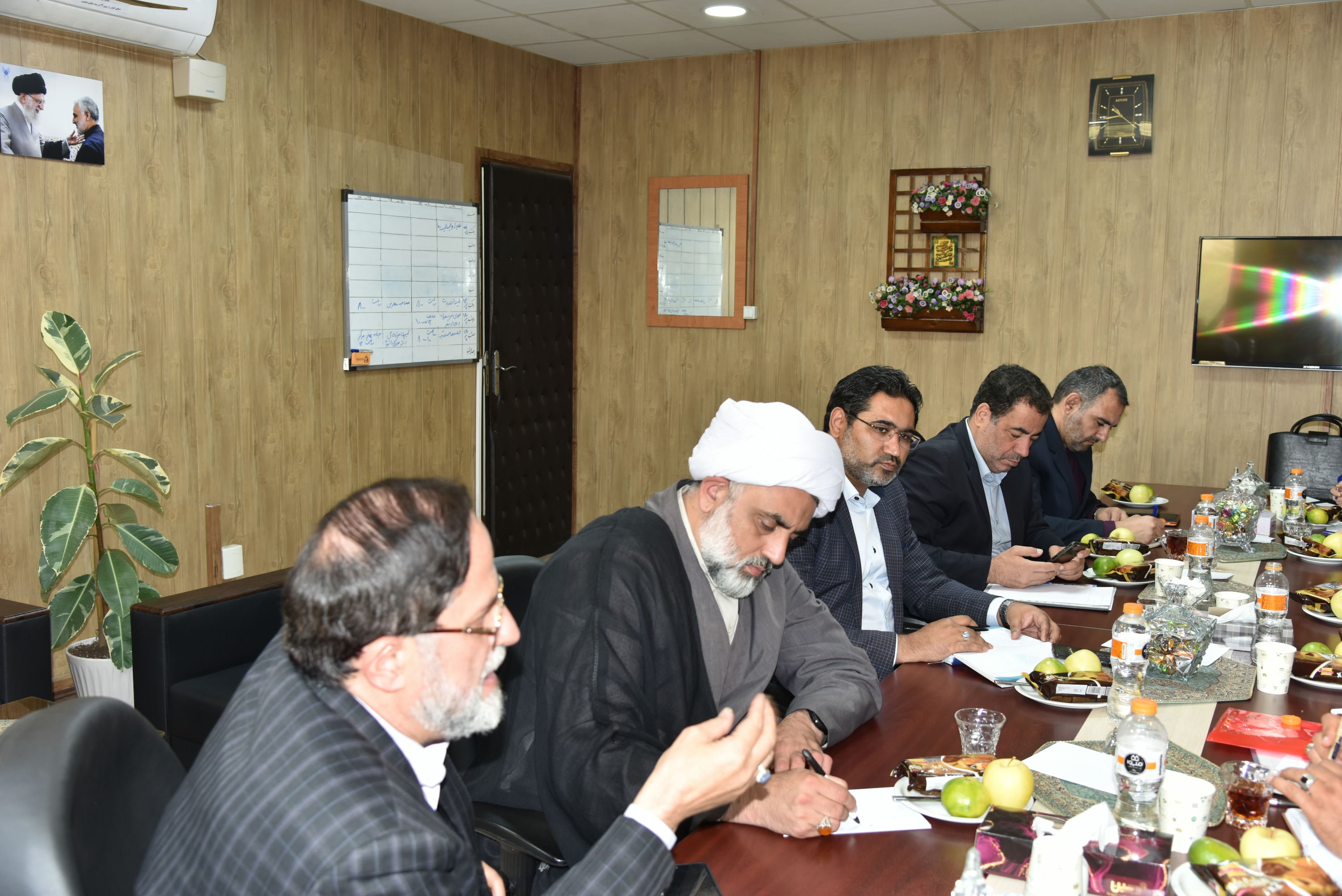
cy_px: 448
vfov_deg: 41.1
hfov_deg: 58.7
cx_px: 671
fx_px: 1193
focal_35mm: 32
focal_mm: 32
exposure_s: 1/30
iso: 280
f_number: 4.5
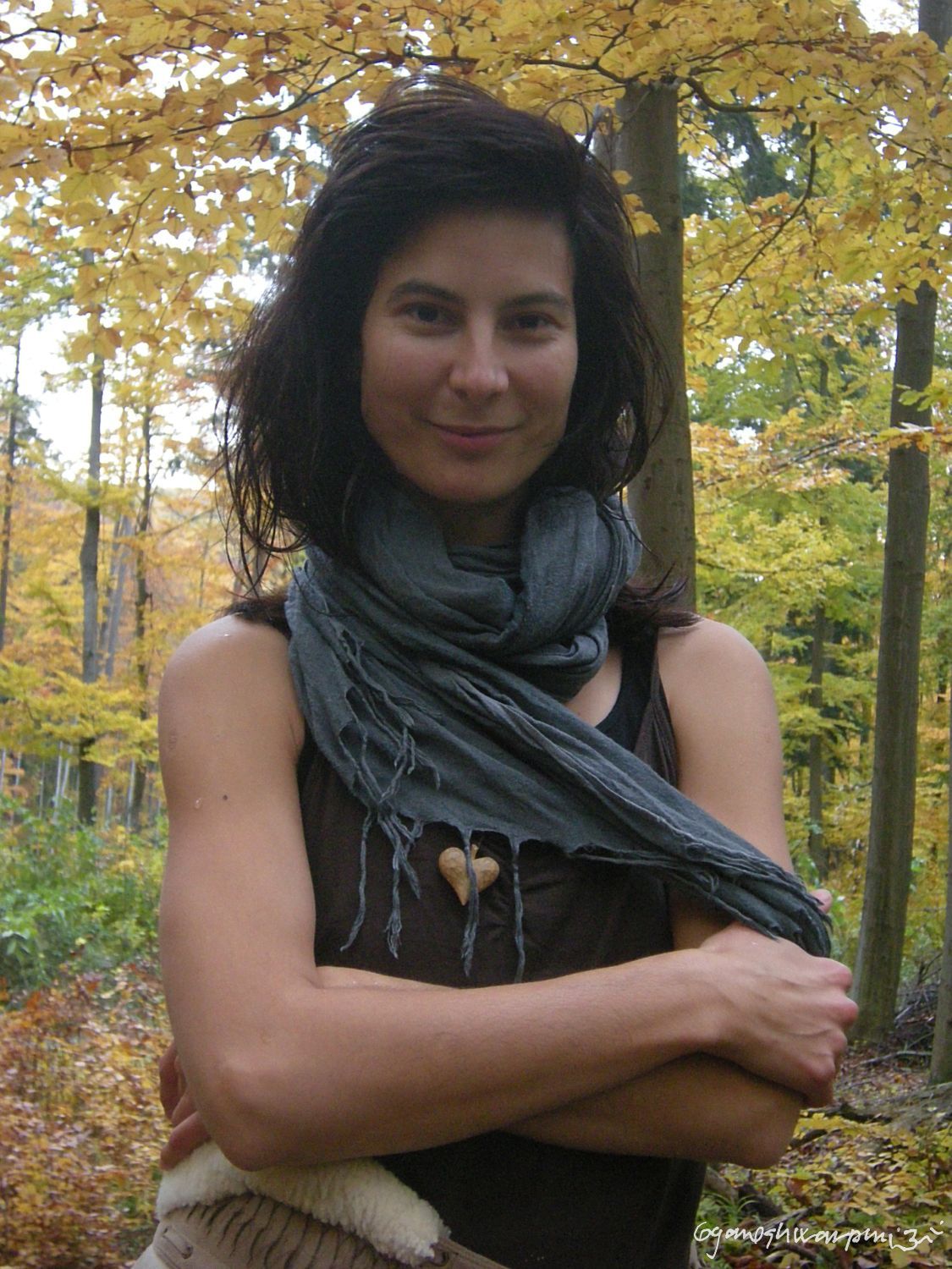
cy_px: 634
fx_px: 1907
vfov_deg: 36.8
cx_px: 476
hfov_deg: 28.0
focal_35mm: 52
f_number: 3.8
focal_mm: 8.8
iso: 400
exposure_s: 1/14.3
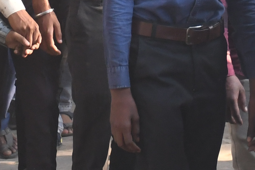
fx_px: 2287
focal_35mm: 323
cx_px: 97
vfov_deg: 4.2
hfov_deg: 6.4
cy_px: -214
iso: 1000
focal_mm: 38
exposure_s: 1/250
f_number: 4.2
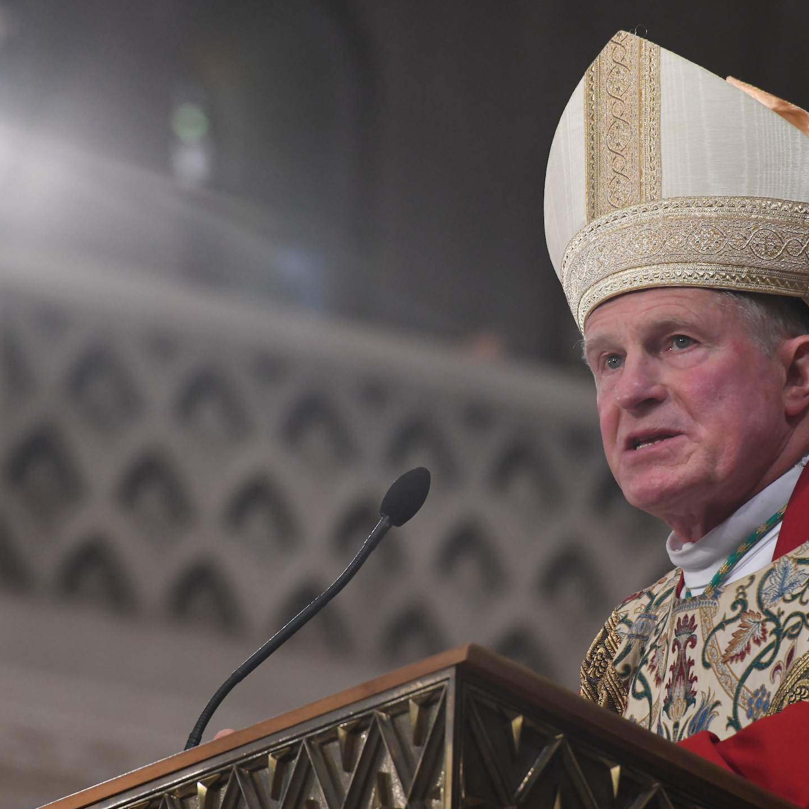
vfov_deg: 4.1
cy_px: 446
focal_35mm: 423
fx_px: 11185
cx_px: 587
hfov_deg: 4.1
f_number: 8
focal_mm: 300
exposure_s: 1/100
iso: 4000
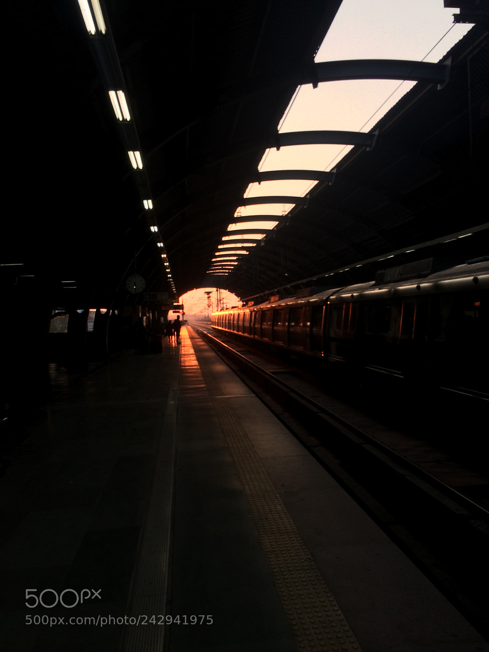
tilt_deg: -3.1
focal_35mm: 29
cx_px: 244
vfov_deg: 61.7
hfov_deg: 48.2
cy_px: 326
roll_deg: +1.5
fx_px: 546
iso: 32
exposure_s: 1/222
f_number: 2.2
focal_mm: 4.15
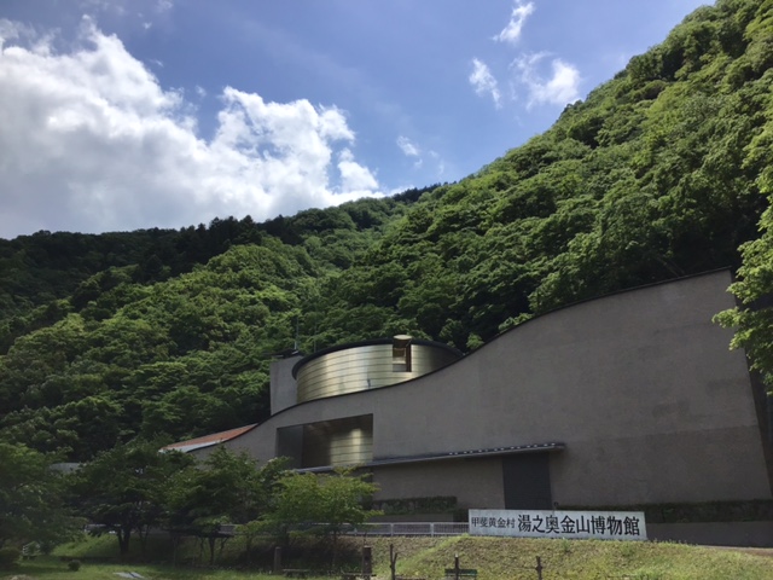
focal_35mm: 31
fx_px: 692
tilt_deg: +18.4
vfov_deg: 45.4
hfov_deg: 58.4
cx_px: 386
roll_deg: +1.5
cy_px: 290
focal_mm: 3.3
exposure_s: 1/2203
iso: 25
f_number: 2.4
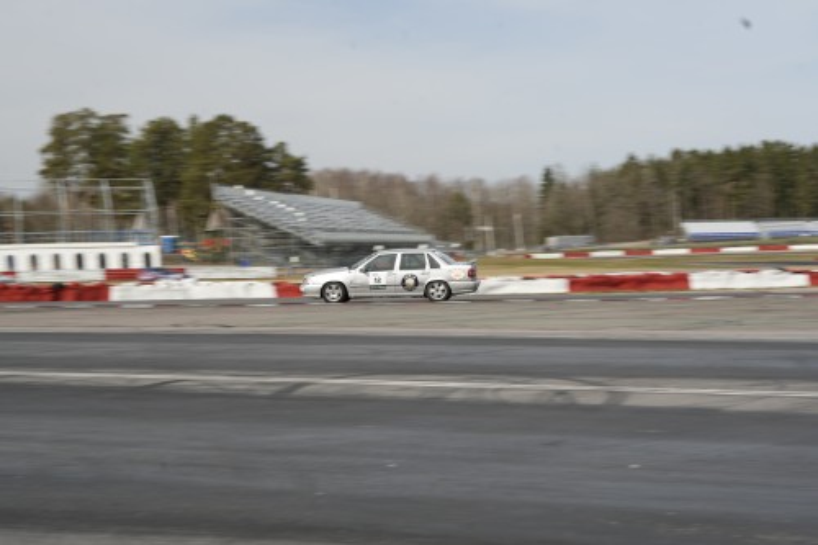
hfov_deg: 28.9
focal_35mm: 70
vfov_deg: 19.4
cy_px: 272
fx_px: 1590
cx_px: 409
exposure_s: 1/100
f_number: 9
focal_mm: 70
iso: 100
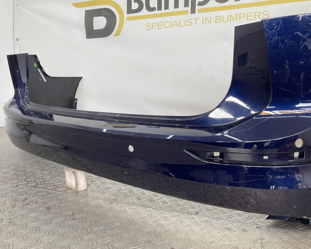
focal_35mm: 31
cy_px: 126
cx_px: 141
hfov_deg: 57.1
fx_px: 285
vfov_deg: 47.1
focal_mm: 3
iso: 16
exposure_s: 1/143
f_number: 1.8
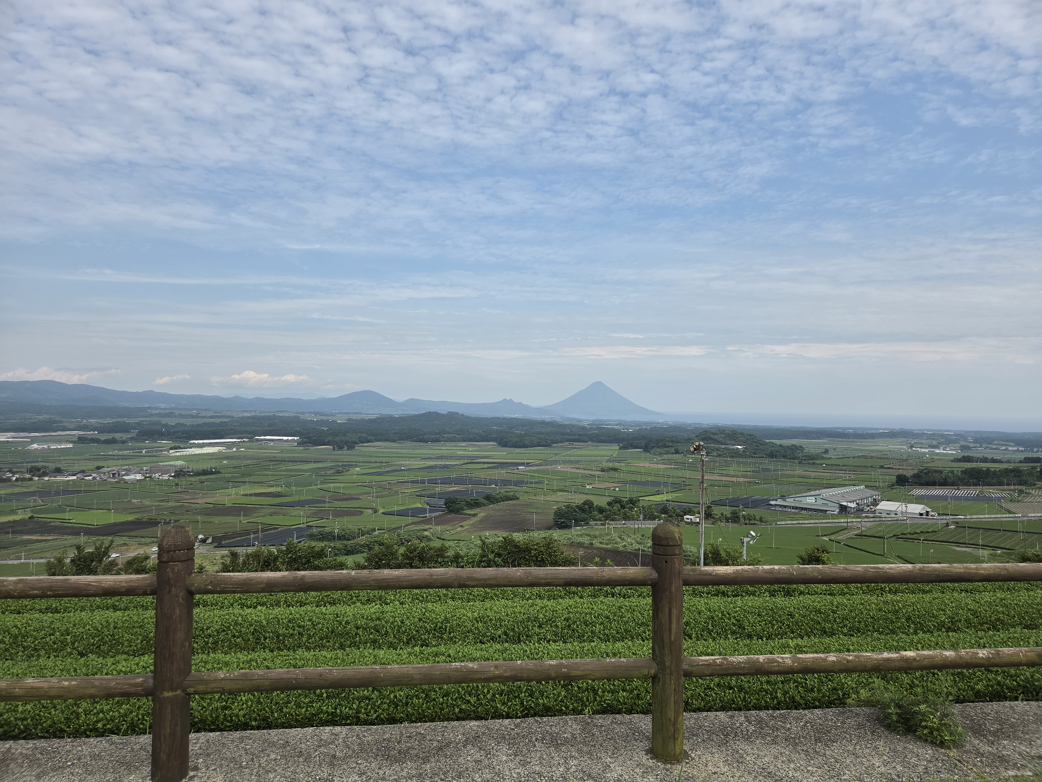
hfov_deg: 73.9
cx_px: 521
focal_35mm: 23
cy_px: 391
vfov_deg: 58.9
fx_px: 692
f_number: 1.8
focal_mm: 5.4
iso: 80
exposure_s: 1/5127
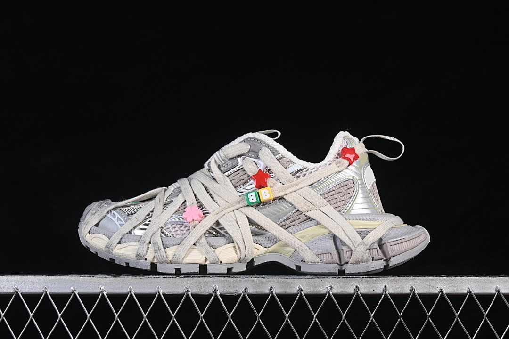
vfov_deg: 18.2
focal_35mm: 75
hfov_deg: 27.0
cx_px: 254
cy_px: 170
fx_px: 1060
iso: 160
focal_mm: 50
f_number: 8
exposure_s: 1/80
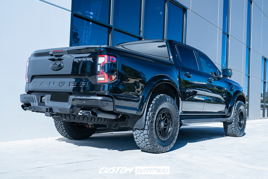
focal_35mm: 30
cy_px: 90
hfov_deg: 61.9
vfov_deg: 43.6
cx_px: 134
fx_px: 223
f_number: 6.3
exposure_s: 1/100
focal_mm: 30
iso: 100
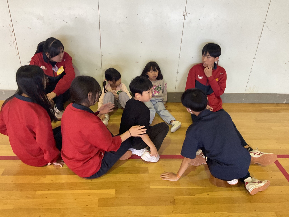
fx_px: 242
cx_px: 144
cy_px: 108
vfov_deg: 48.2
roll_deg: -3.6
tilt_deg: -31.1
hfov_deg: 61.7
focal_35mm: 29
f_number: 1.8
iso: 160
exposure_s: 1/50
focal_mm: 3
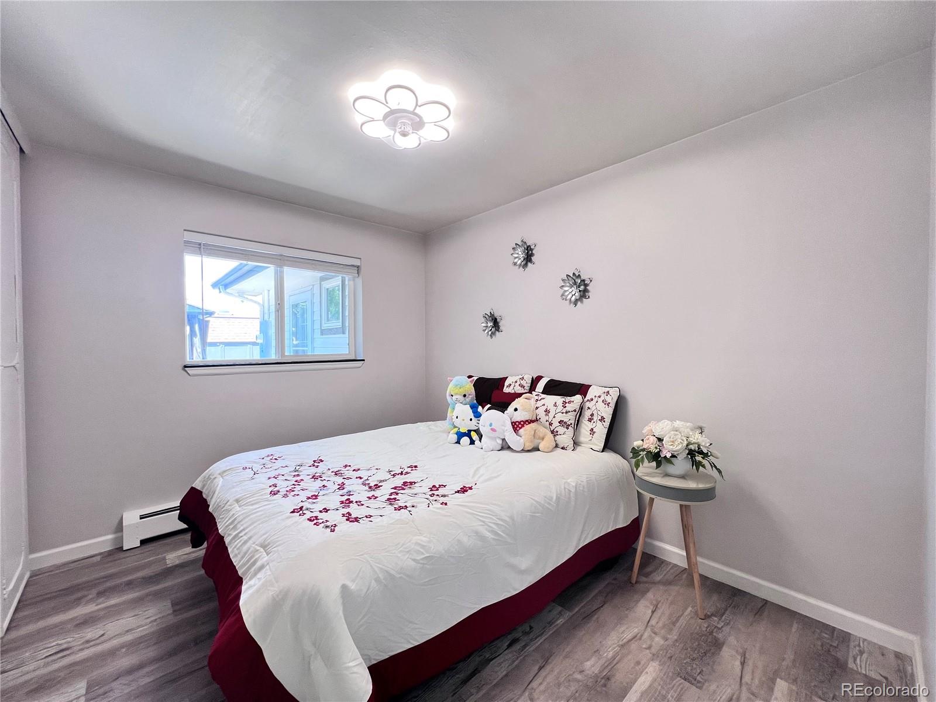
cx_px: 468
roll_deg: +0.3
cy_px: 351
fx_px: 352
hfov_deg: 106.2
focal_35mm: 13
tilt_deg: -1.0
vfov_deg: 89.9
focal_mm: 1.57
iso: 160
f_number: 1.8
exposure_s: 1/99
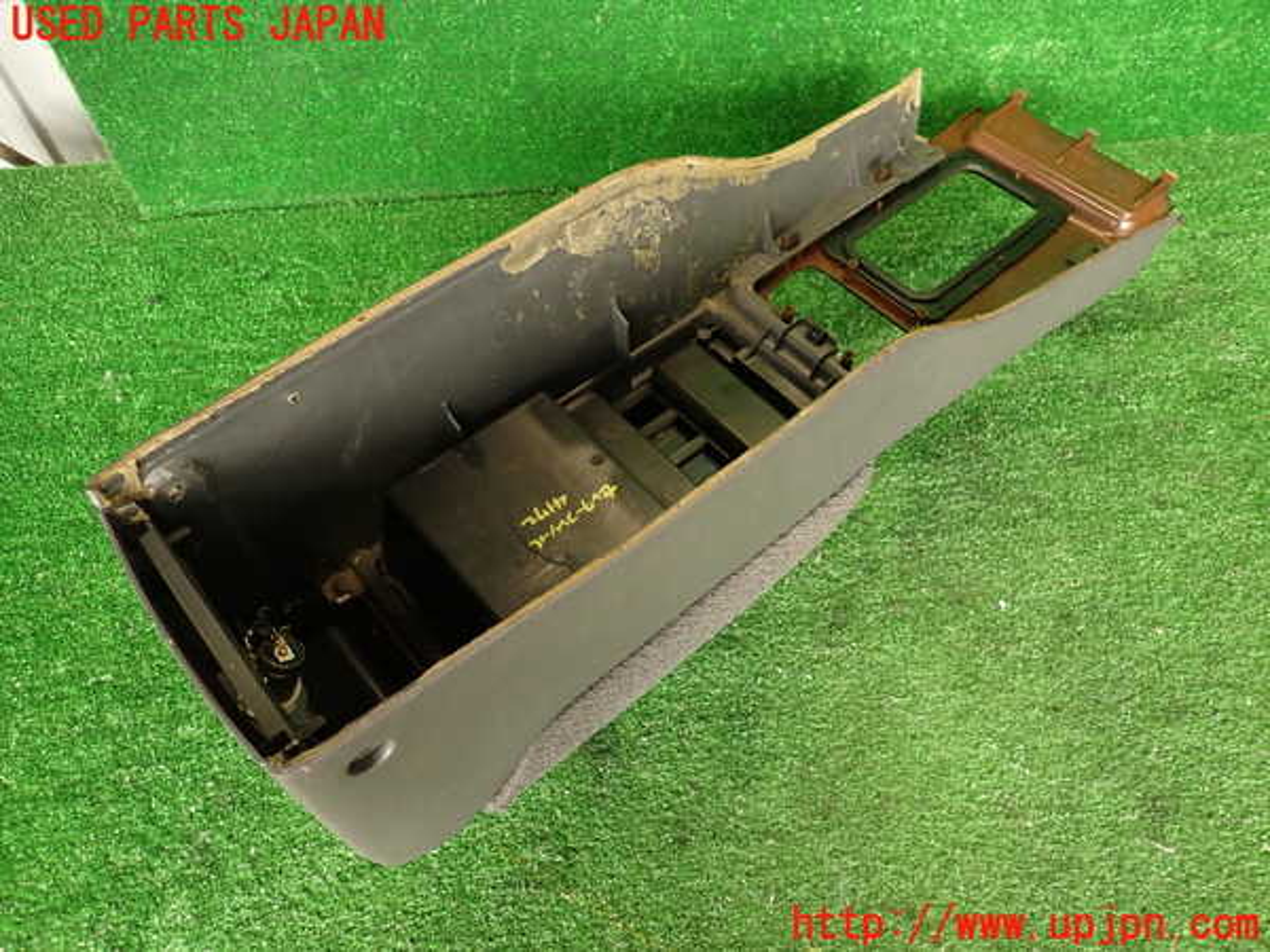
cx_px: 635
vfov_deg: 54.9
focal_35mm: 25
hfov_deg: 69.4
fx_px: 917
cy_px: 476
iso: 200
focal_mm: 4.5
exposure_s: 1/50
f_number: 2
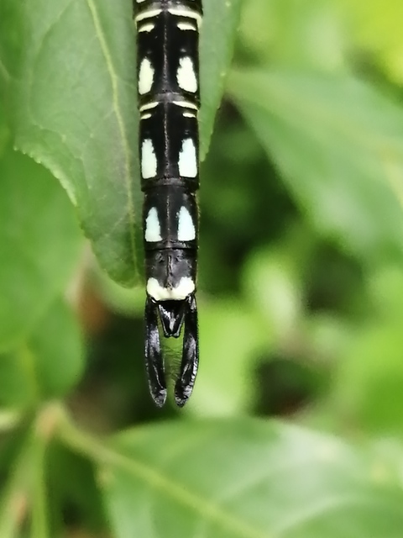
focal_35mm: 103
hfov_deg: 14.4
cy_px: 269
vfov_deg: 19.1
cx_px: 202
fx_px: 1599
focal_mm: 3.46
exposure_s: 1/50
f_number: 1.8
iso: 100
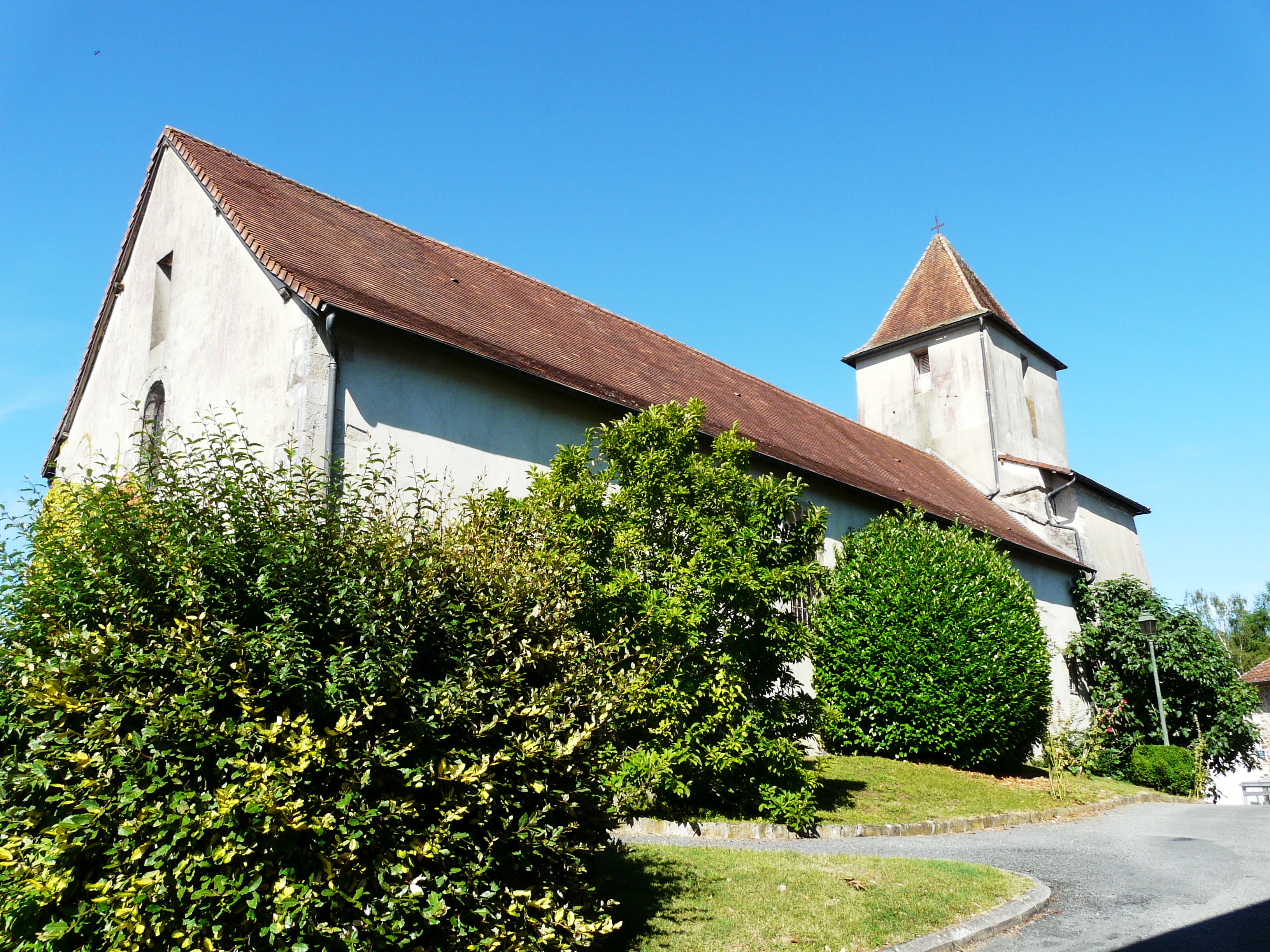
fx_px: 1027
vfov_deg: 49.7
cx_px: 635
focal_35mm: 28
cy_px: 476
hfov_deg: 63.4
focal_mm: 4.6
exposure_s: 1/320
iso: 100
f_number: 5.6
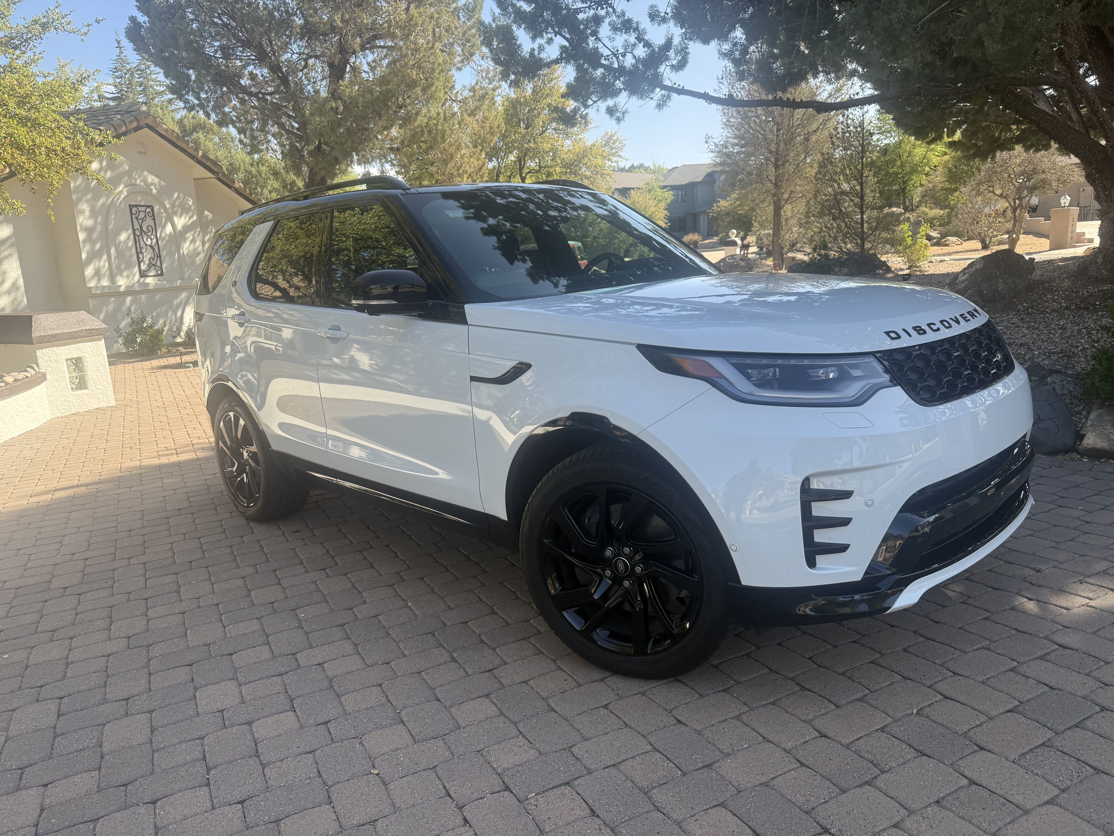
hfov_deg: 71.6
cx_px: 557
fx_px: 772
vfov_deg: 56.8
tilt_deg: -11.9
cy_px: 418
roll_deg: +3.2
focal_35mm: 24
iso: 100
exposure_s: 1/1271
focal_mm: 6.76
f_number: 1.78
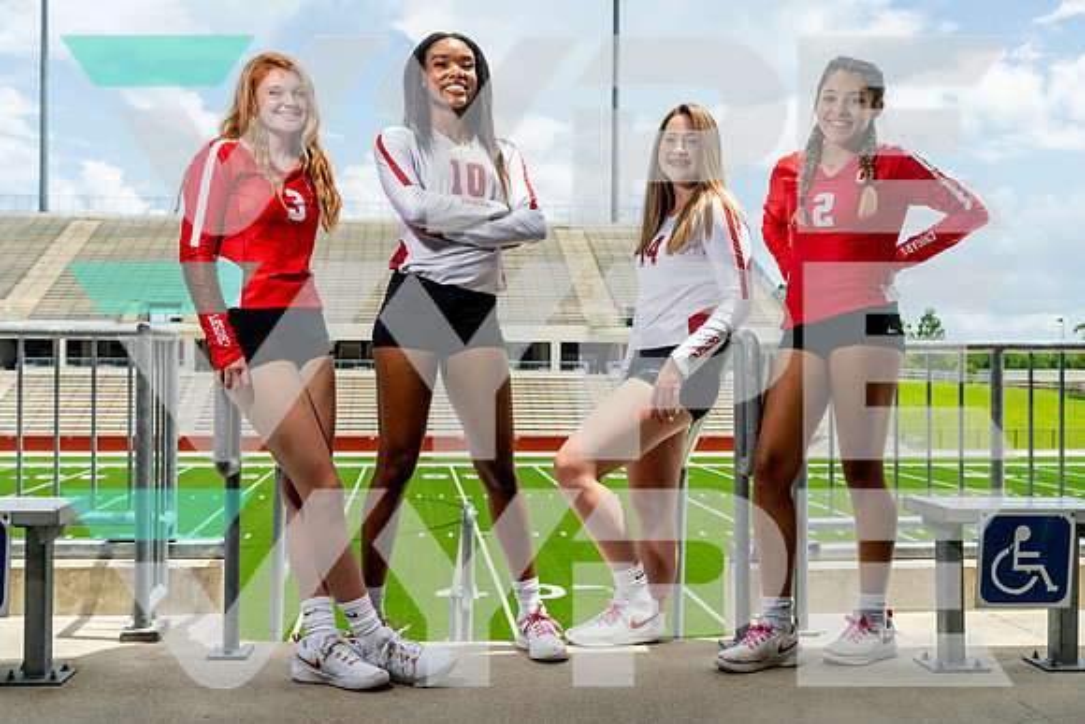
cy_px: 362
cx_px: 542
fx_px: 1326
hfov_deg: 44.5
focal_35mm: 44
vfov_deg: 30.5
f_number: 8
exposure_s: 1/125
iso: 100
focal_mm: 44
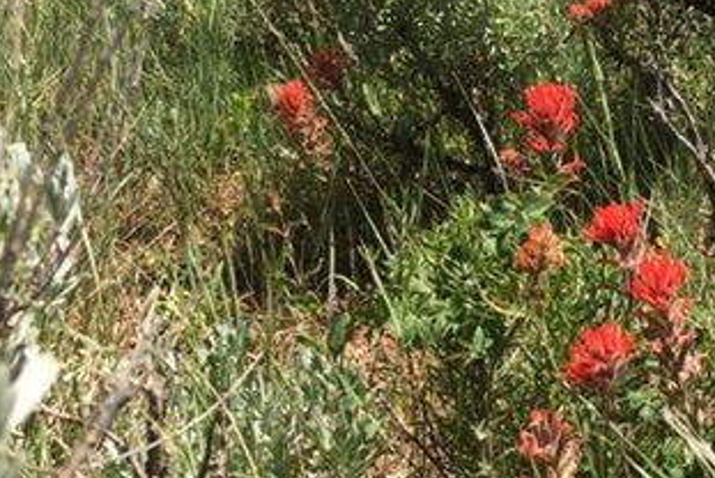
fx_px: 1233
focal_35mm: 62
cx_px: 572
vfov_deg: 21.2
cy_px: -7
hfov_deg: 31.5
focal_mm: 4.15
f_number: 2.2
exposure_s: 1/1642
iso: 32
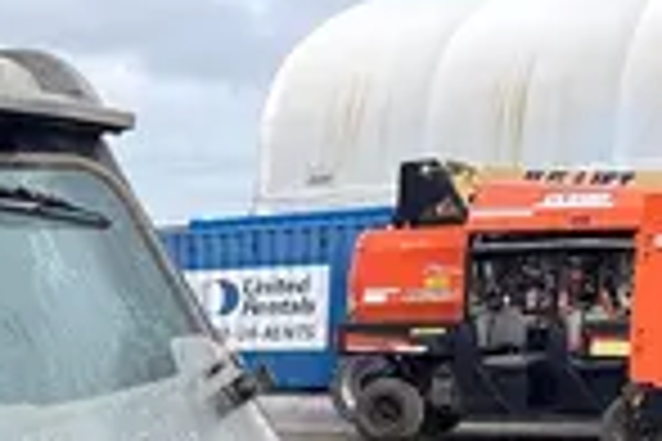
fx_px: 1857
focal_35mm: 101
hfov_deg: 17.6
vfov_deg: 12.6
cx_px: -396
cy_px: 731
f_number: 1.6
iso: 50
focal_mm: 5.96
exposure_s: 1/444
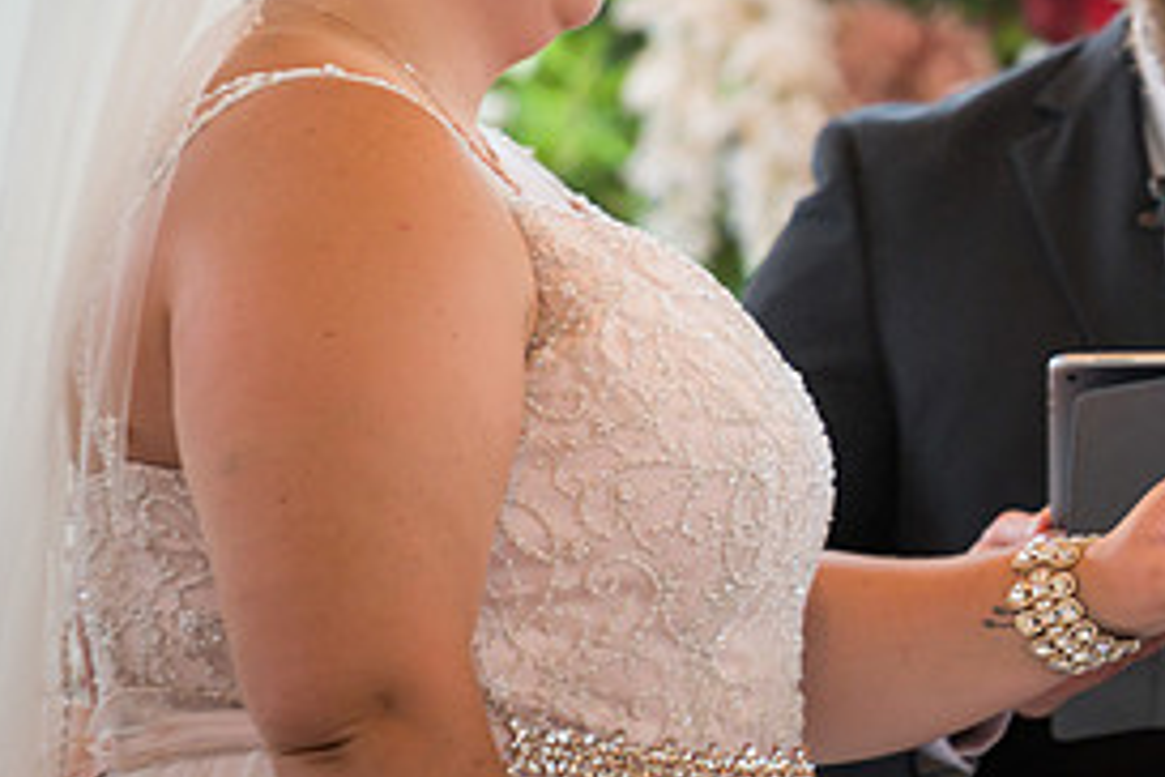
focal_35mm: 444
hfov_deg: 4.6
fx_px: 14367
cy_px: 183
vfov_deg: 3.1
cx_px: 1268
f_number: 2.8
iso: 1100
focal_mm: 200
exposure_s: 1/45
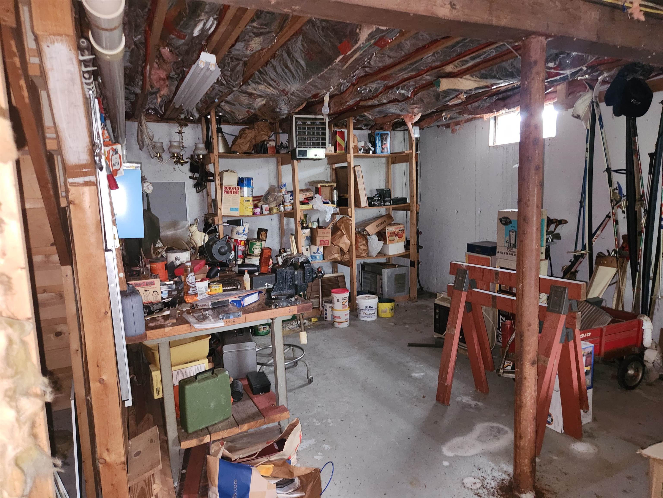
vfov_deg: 58.9
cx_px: 332
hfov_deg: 73.9
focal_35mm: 23
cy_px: 249
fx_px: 441
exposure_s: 1/7
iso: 1000
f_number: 1.8
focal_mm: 5.4
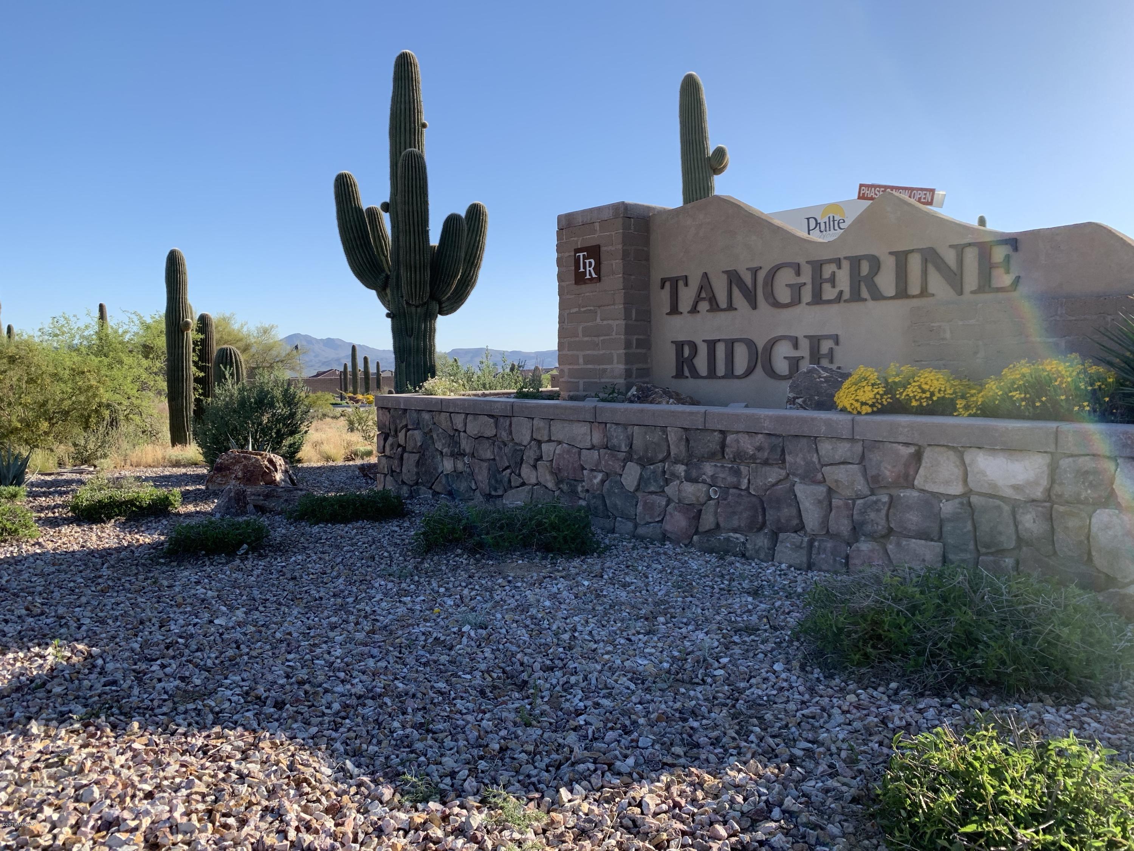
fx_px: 852
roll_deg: +0.3
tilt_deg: -3.5
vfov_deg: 53.1
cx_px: 567
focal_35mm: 26
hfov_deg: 67.3
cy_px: 426
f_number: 1.8
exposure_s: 1/1368
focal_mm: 4.25
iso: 25
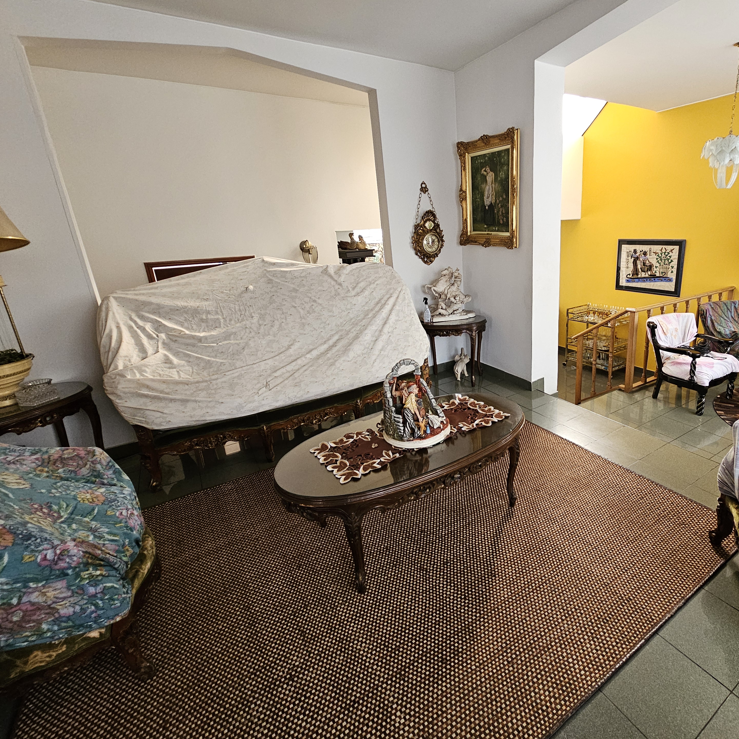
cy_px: 355
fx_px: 386
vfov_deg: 87.4
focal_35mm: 16
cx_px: 464
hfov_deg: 85.6
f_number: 2.2
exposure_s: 1/40
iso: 320
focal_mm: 2.2
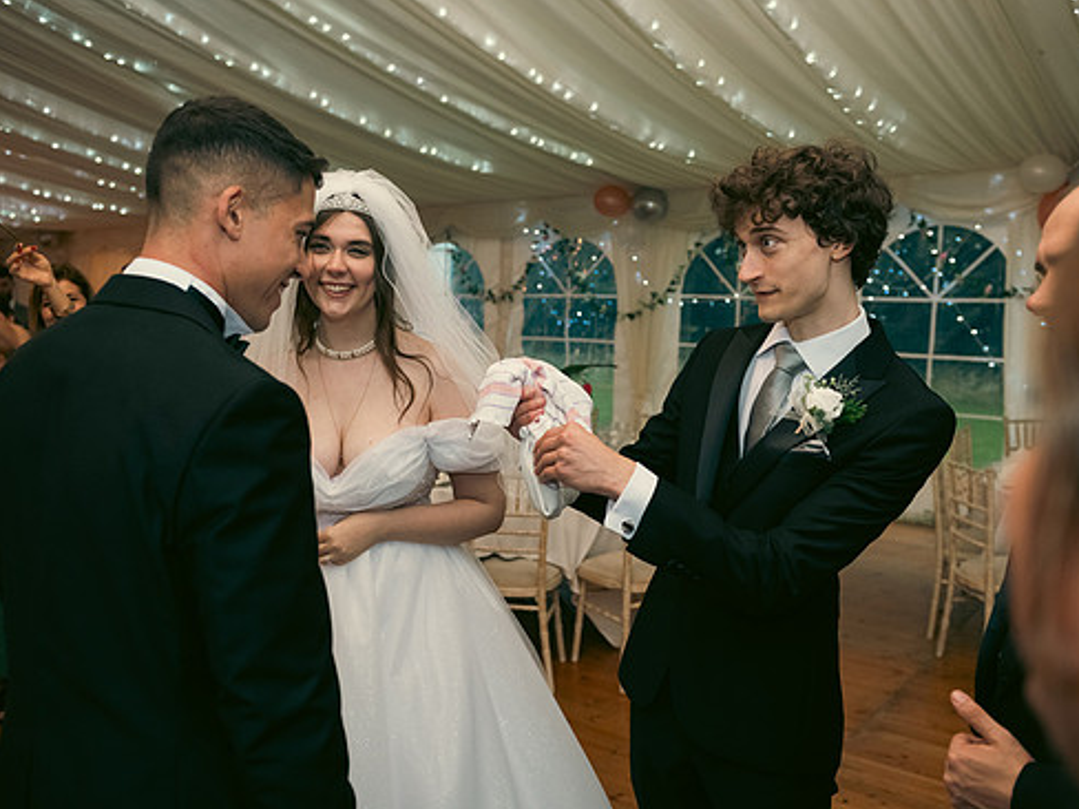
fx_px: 997
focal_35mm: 32
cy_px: 423
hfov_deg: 56.8
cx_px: 533
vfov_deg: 44.1
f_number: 3.5
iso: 800
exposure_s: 1/160
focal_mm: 28
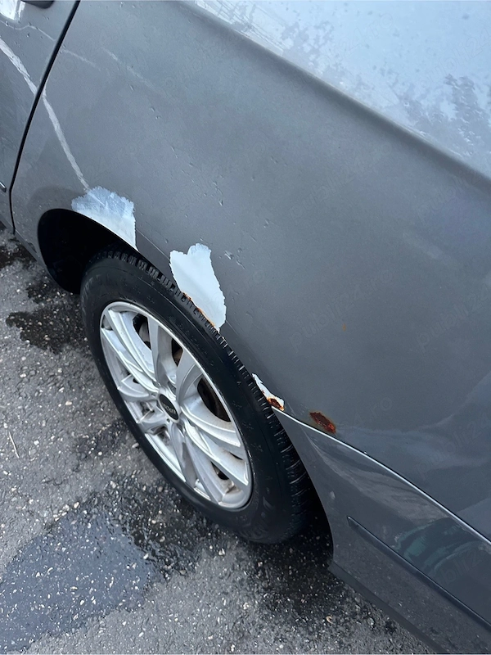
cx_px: 246
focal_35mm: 24
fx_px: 454
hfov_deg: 56.8
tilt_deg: -53.2
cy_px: 328
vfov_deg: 71.6
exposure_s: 1/50
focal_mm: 6.86
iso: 320
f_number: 1.78
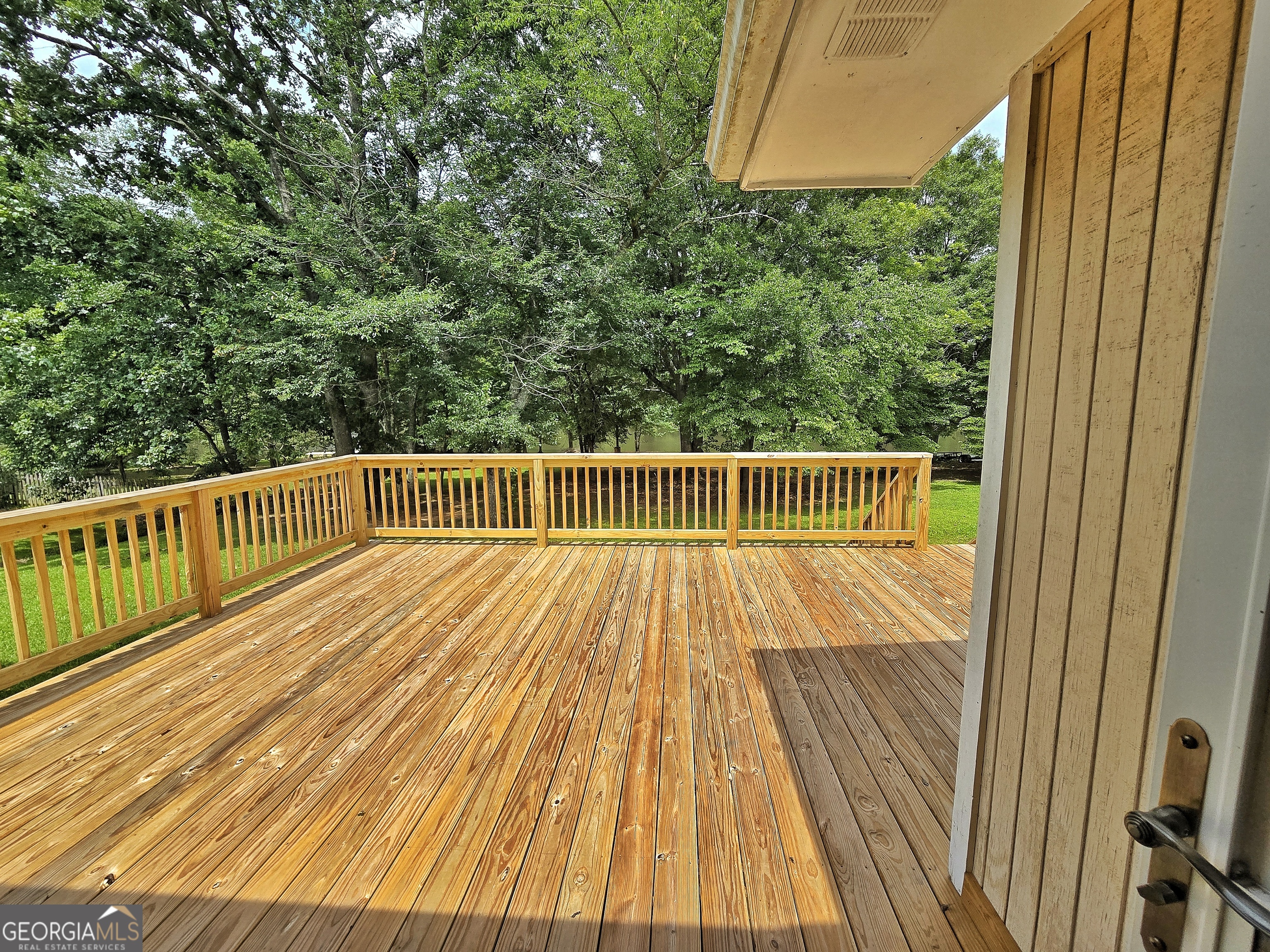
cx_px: 635
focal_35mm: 13
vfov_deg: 89.9
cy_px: 476
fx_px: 477
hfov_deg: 106.2
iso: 50
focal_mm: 2.2
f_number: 2.2
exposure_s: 1/1262
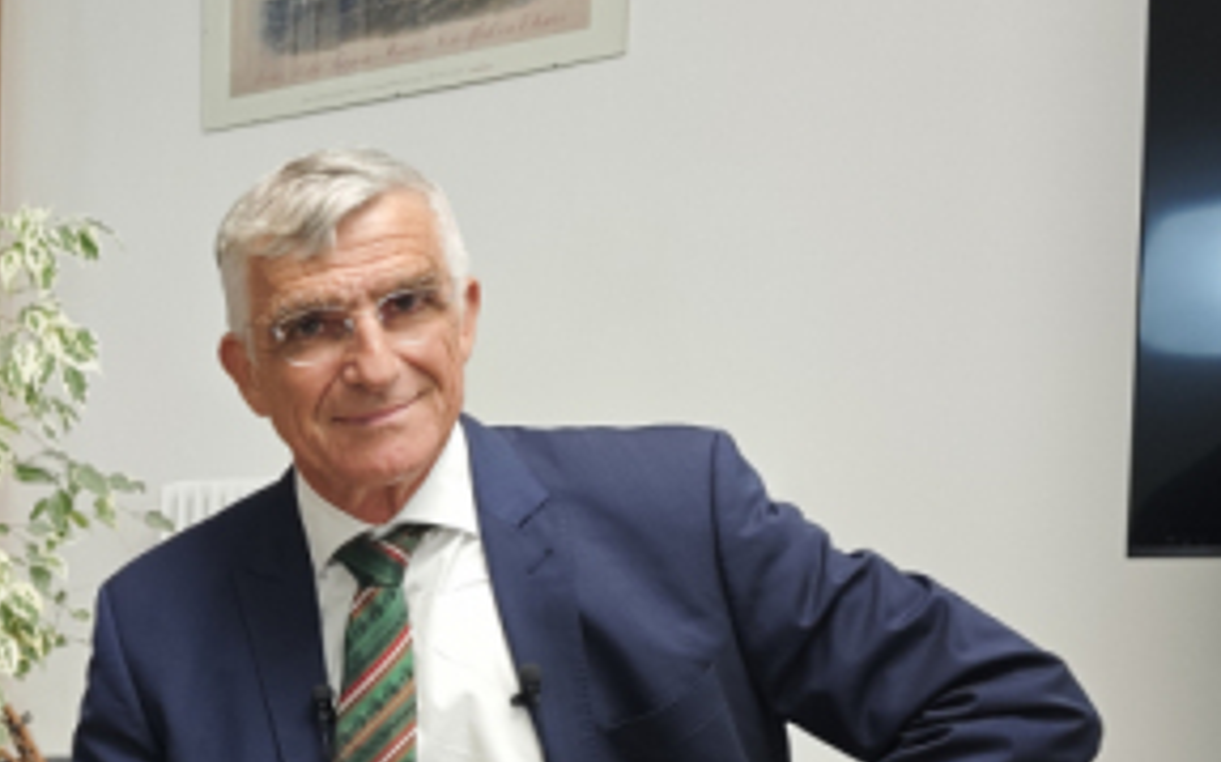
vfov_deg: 18.4
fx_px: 2261
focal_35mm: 68
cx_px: -285
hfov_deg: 26.5
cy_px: 830
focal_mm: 8.72
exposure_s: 1/72.5
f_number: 1.63
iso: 200
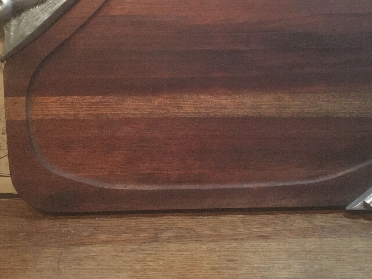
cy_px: 63
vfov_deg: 28.6
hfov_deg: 38.0
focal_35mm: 50
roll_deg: +0.1
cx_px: 231
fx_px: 537
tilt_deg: -16.3
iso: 320
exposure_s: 1/17
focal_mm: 4.15
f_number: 2.2
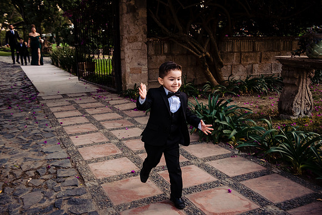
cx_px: 161
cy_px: 108
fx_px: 340
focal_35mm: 38
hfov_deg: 50.7
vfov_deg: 35.1
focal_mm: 38
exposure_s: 1/200
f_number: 4.5
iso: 1600
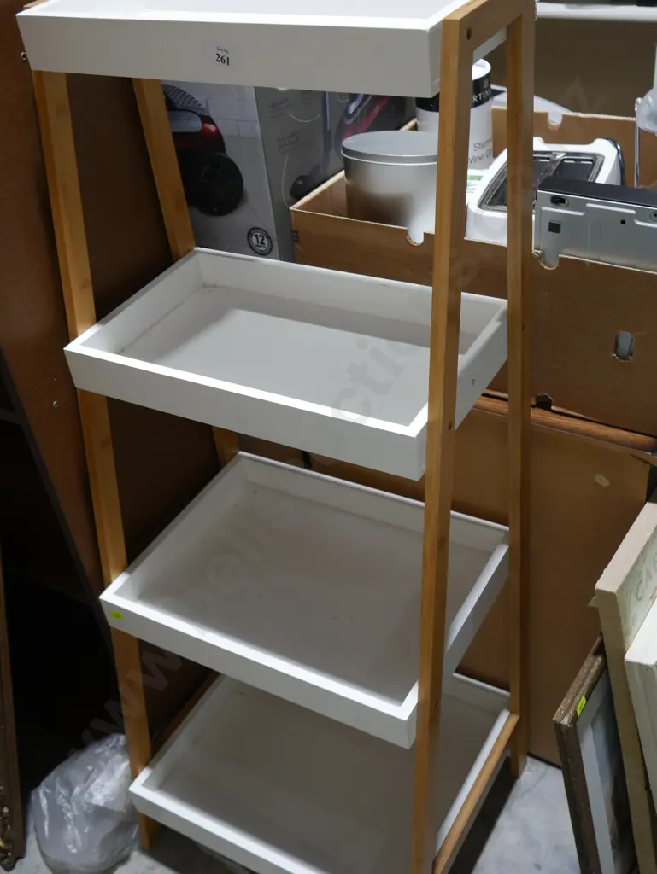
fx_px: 1011
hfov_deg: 36.0
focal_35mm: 40
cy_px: 437
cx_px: 328
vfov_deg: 46.8
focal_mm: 20
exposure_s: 1/60
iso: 320
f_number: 4.4
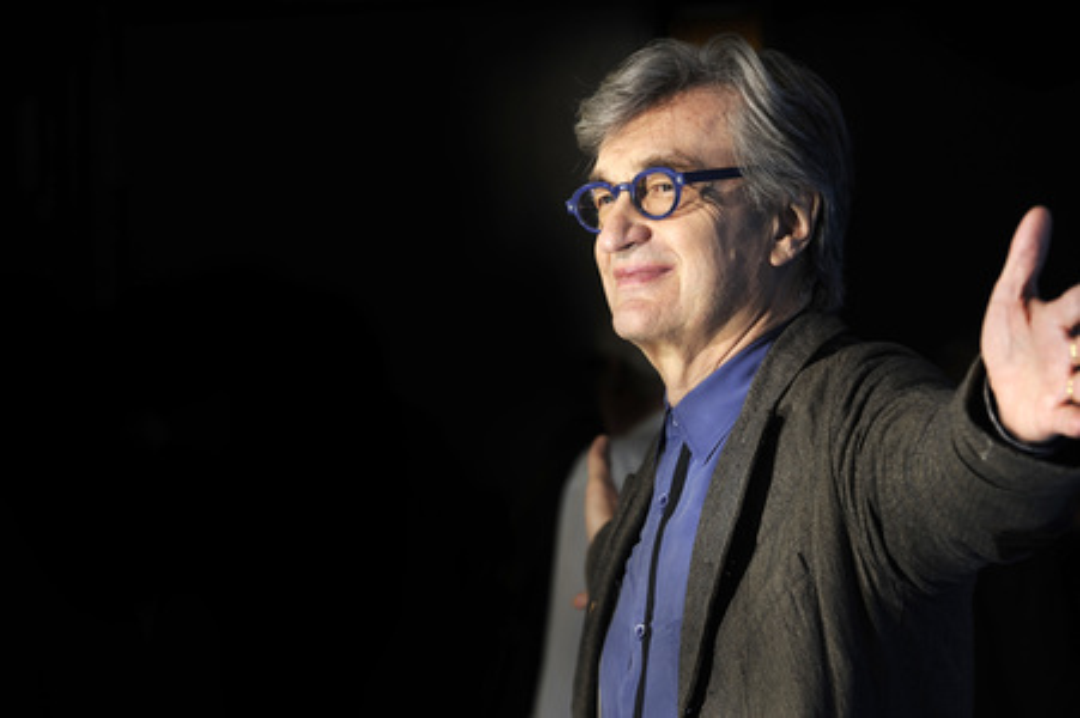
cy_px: 359
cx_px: 540
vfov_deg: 8.3
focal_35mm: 165
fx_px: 4946
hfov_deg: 12.5
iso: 200
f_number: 7.1
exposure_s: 1/200
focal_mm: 165
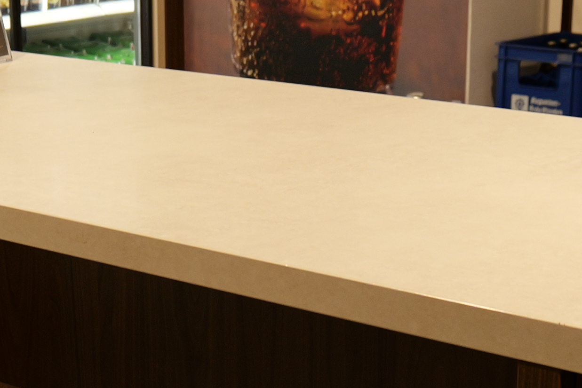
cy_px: 322
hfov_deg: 21.0
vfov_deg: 14.0
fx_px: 1568
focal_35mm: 97
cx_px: 215
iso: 800
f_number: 3.5
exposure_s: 1/100
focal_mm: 20
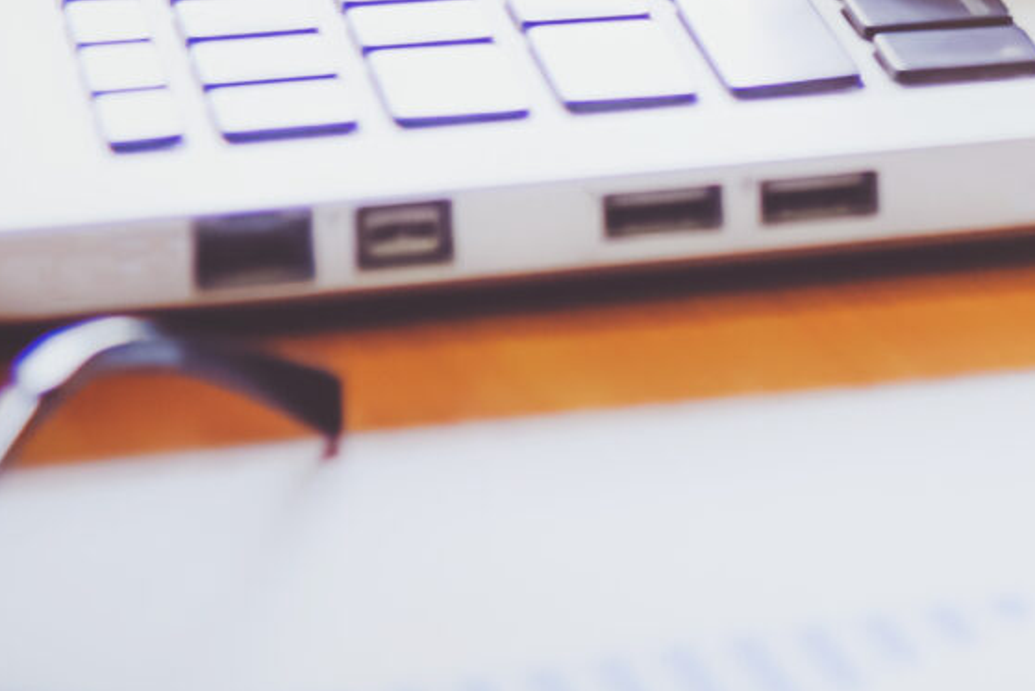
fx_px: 6844
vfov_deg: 5.7
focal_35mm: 238
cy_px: -166
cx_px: 1622
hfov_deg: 8.4
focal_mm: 52
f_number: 4
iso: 400
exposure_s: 1/100
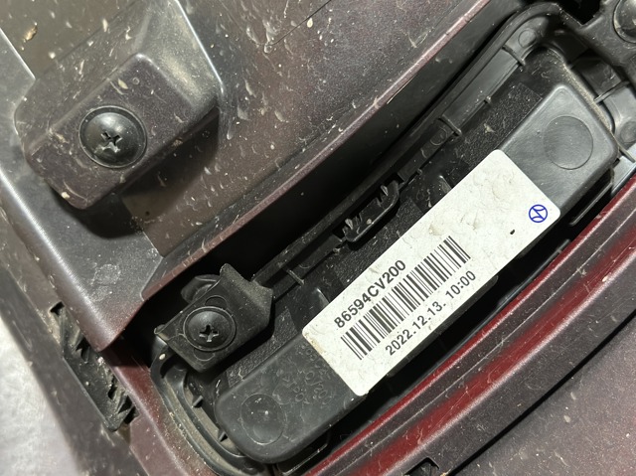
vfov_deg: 30.2
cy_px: 238
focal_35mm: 48
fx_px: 881
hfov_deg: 39.7
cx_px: 318
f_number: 1.78
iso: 500
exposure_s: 1/33
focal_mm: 6.86
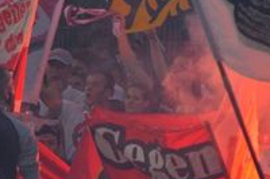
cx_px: 165
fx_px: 6400
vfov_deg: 1.6
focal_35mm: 854
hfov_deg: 2.4
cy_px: 183
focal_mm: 200
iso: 720
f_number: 4
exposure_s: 1/1000
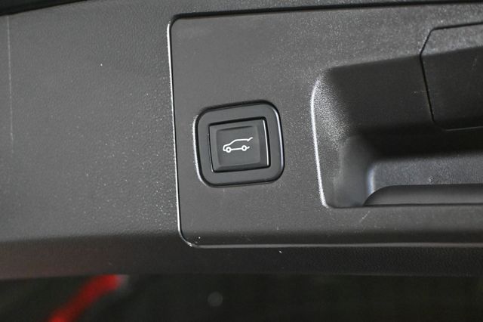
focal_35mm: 47
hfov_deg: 41.7
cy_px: 161
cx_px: 242
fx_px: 634
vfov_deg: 28.5
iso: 9000
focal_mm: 31.5
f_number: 5
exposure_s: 1/60
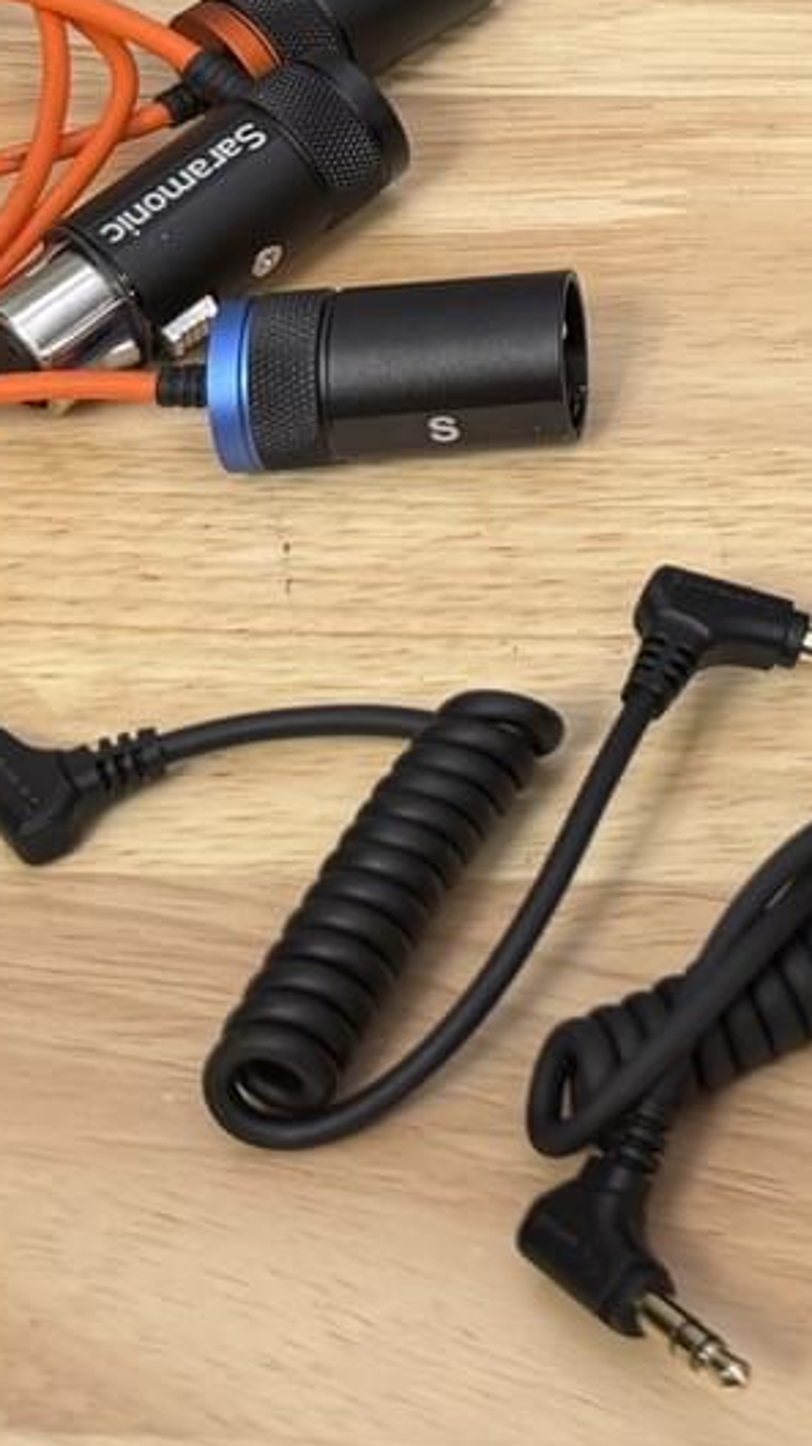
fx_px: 3603
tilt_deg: -33.7
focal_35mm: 94
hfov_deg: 11.8
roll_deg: +2.2
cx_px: 1512
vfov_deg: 21.1
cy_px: -316
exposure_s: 1/60
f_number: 1.78
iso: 160
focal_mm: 6.76
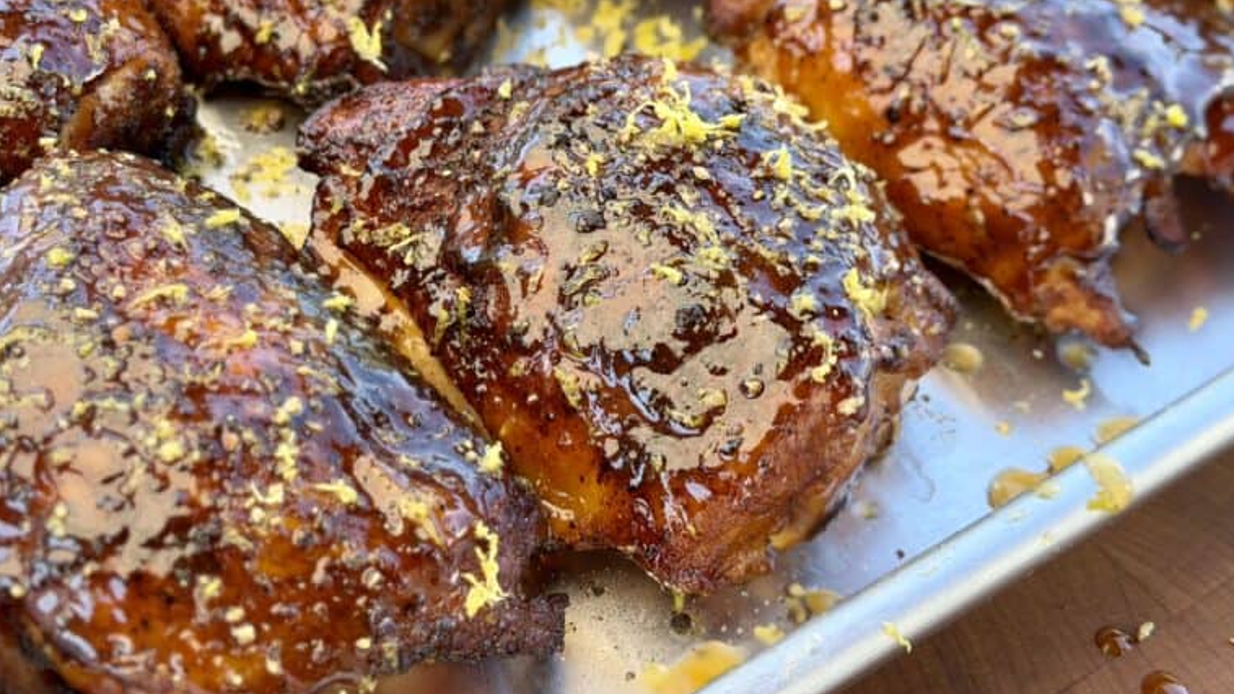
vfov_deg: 22.5
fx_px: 1734
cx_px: 617
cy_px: 231
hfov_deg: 39.2
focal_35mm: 53
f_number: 1.78
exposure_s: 1/352
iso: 80
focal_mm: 6.76
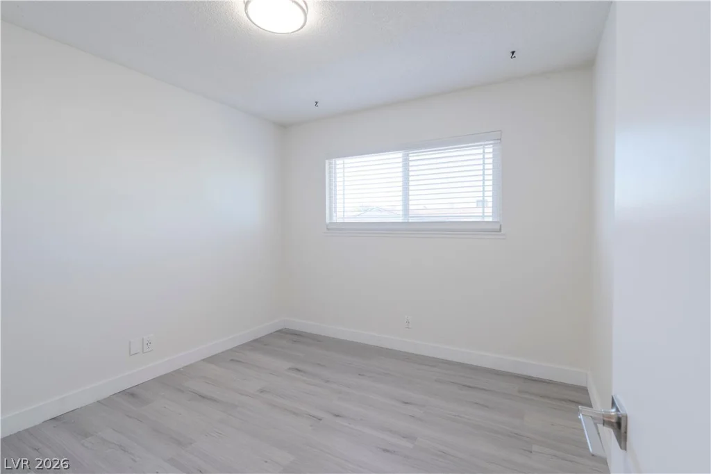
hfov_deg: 96.8
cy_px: 237
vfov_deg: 73.7
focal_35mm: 16
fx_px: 316
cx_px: 356
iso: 640
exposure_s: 1/125
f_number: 8
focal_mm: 16
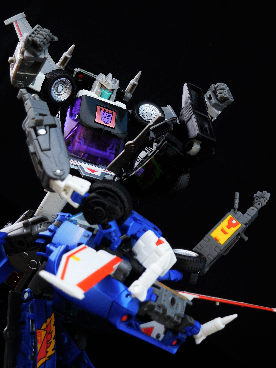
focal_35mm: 62
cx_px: 138
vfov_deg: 31.2
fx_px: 659
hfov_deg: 23.7
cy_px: 184
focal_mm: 11.1
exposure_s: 1/1.3
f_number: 4.4
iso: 200
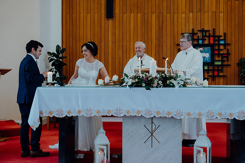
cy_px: 82
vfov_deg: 27.0
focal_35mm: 50
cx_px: 122
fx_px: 340
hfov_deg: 39.6
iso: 500
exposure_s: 1/200
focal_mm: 50
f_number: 2.8
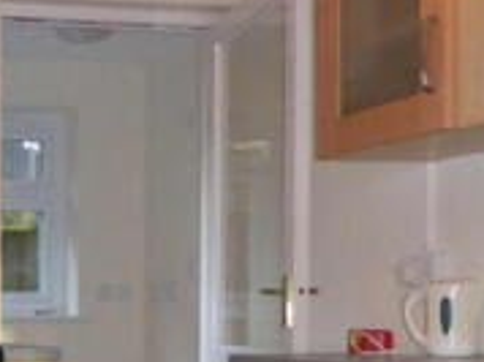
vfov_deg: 17.6
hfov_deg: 21.7
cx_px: -129
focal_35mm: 82
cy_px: 352
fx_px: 1145
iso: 800
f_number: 3.3
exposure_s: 1/60
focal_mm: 4.3
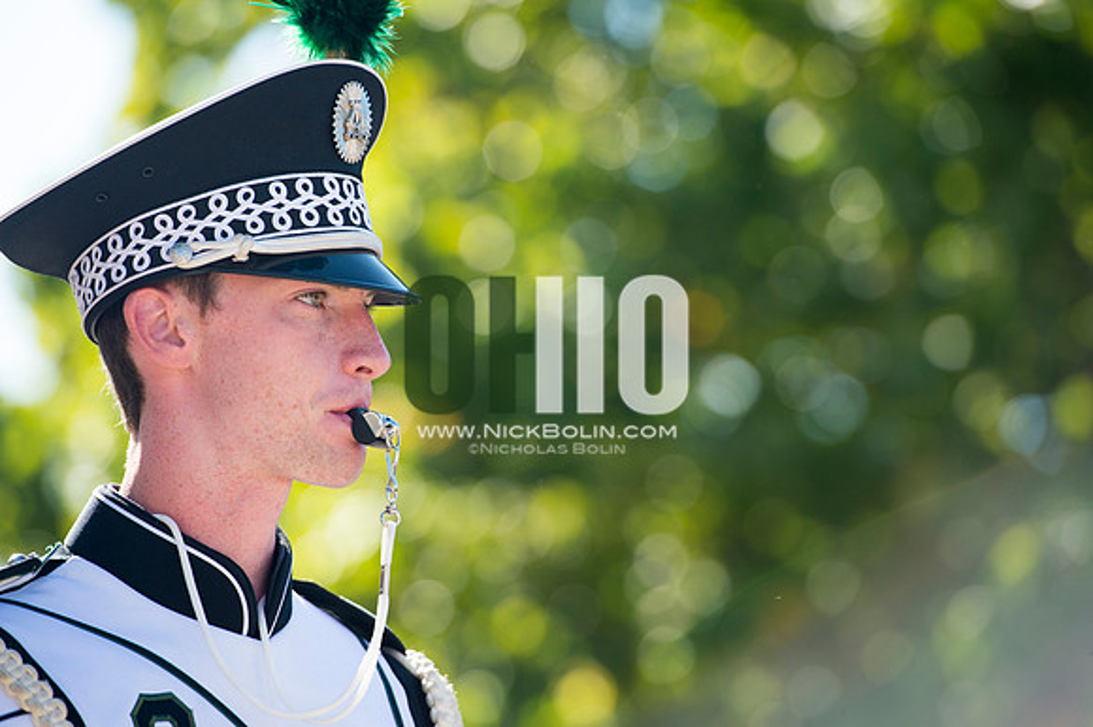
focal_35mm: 200
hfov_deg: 10.3
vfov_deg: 6.9
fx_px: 6069
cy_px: 364
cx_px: 546
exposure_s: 1/1000
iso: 200
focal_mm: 200
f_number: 4.5
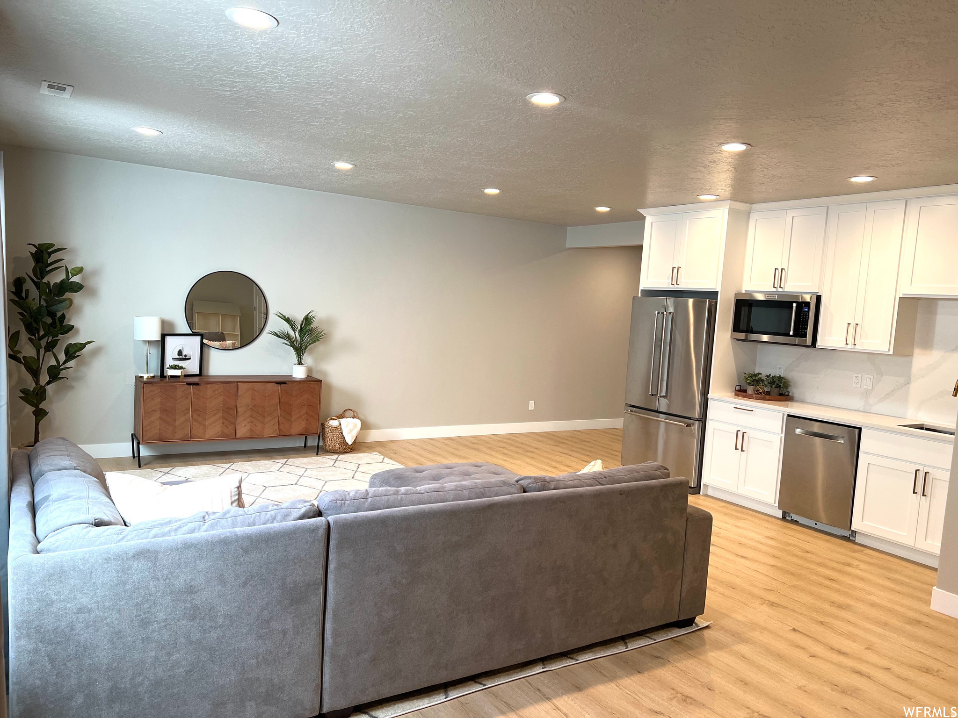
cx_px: 479
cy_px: 359
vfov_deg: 53.1
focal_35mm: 26
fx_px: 720
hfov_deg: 67.3
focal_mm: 5.7
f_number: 1.5
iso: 80
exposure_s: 1/120
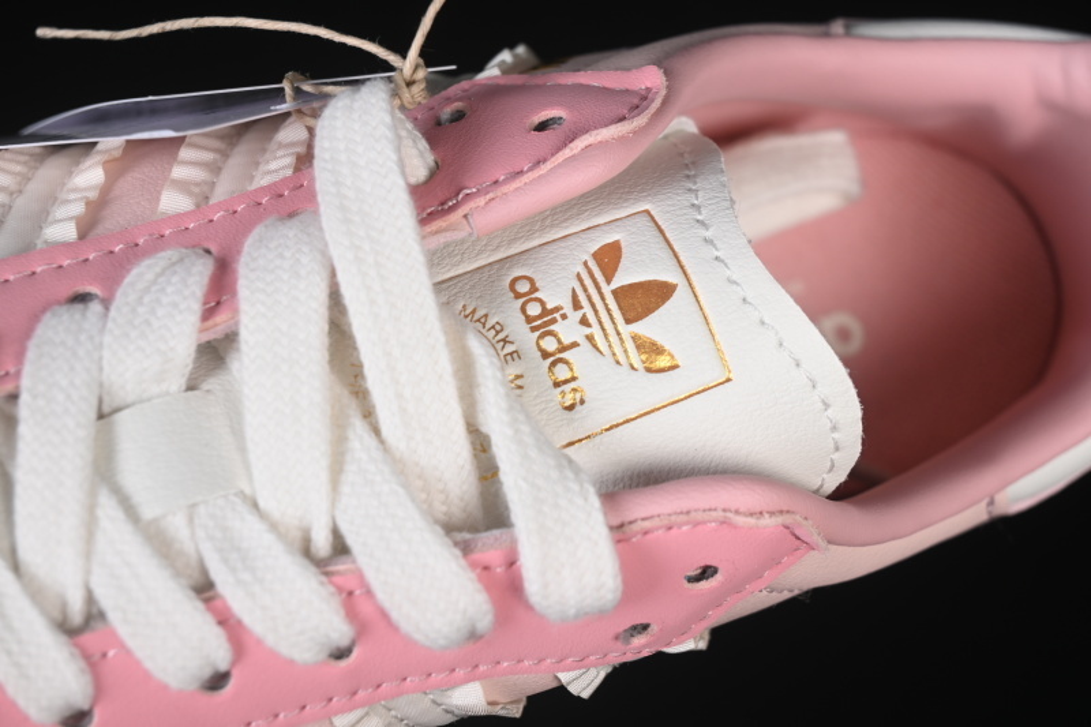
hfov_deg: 27.0
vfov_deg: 18.2
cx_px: 546
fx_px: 2272
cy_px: 364
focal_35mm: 75
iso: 160
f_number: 7.1
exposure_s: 1/80
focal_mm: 50
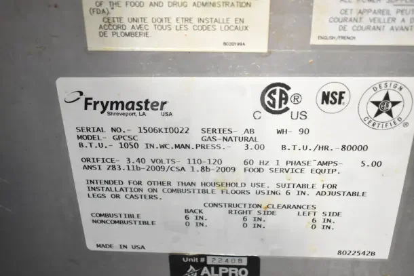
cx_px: 207
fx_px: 414
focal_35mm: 36
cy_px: 138
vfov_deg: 36.9
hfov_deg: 53.1
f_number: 4
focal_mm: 24
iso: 2200
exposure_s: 1/40
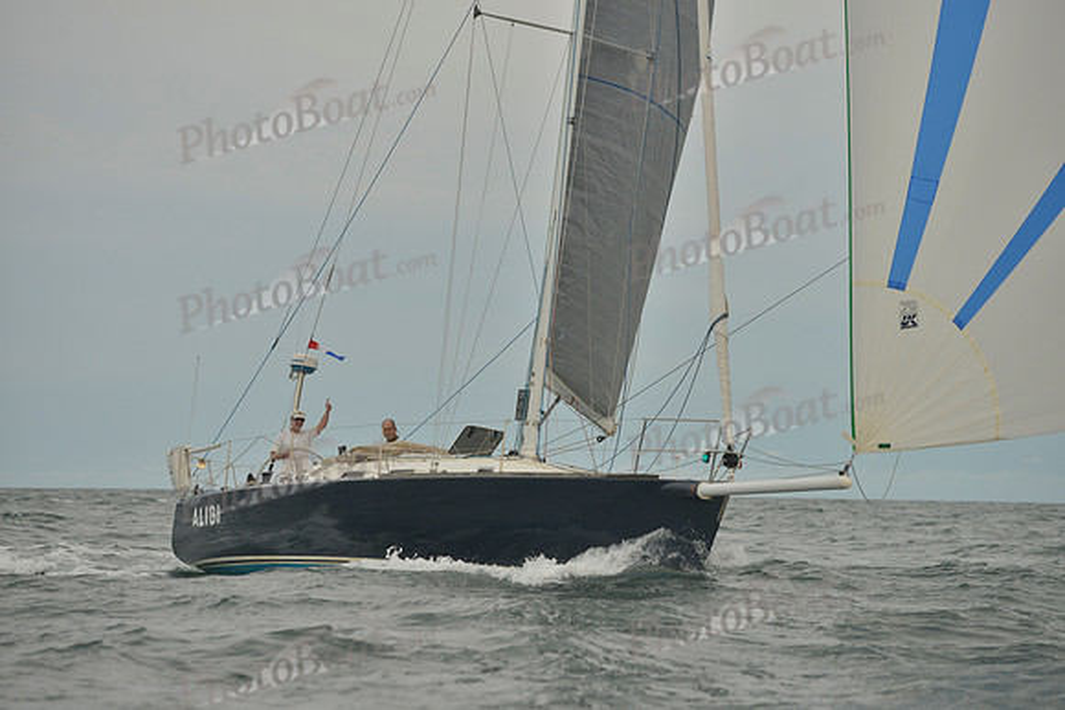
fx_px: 3847
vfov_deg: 10.6
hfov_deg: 15.8
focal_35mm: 130
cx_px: 532
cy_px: 355
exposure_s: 1/1250
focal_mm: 130
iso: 400
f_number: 4
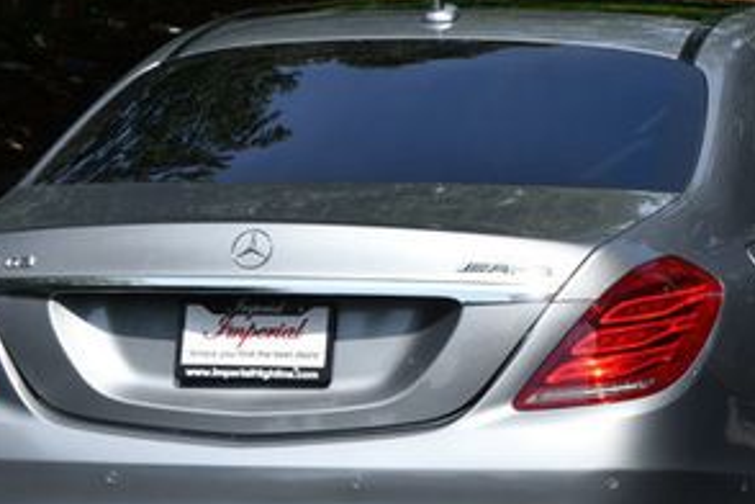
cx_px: 478
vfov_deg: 5.3
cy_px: 278
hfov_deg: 7.9
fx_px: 5473
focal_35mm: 261
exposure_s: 1/320
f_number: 9
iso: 100
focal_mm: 80
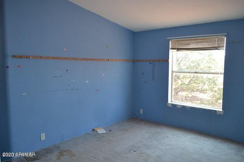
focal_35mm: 27
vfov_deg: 47.9
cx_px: 122
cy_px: 81
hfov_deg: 67.4
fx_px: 183
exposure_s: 1/125
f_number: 4
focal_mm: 18
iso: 360
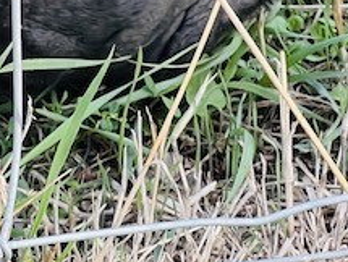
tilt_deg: -36.9
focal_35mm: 366
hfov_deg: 5.4
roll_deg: -1.9
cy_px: -167
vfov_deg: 4.0
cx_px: -105
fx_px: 3686
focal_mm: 9
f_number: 2.8
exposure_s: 1/99
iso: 50
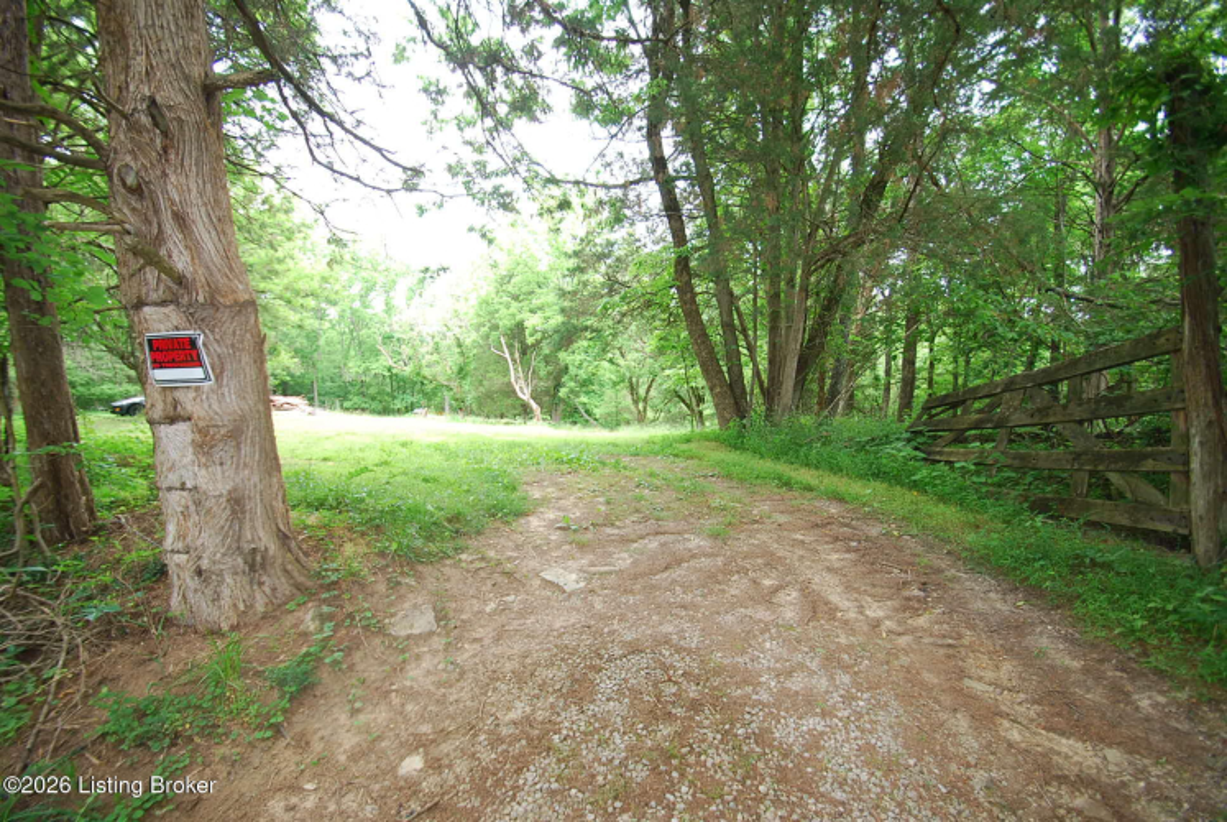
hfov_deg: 100.3
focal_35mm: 15
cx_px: 614
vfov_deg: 77.5
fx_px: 512
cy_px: 411
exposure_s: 1/60
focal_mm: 10
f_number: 3.5
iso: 200
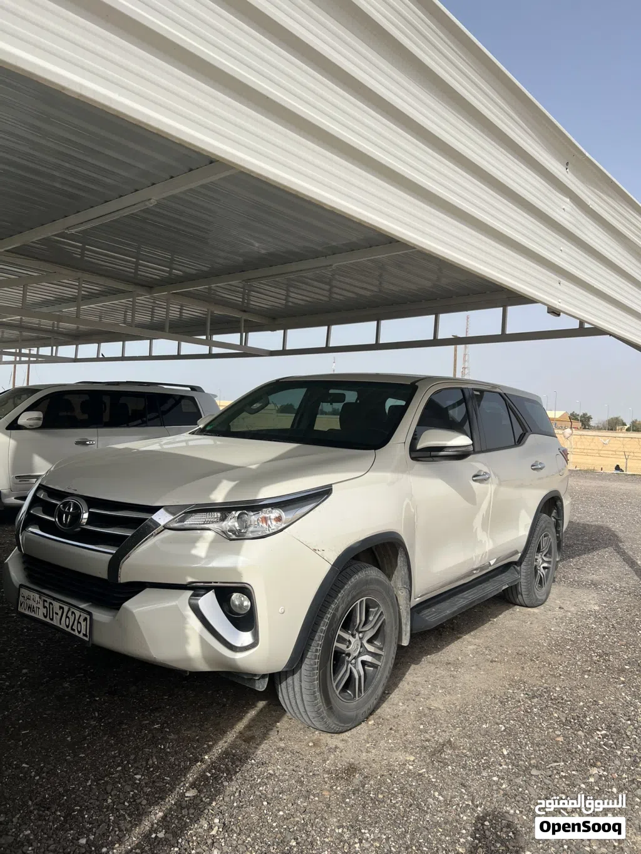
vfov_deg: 67.3
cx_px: 320
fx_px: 642
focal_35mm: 26
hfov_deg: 53.1
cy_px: 427
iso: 50
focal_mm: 5.7
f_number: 1.5
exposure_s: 1/4444
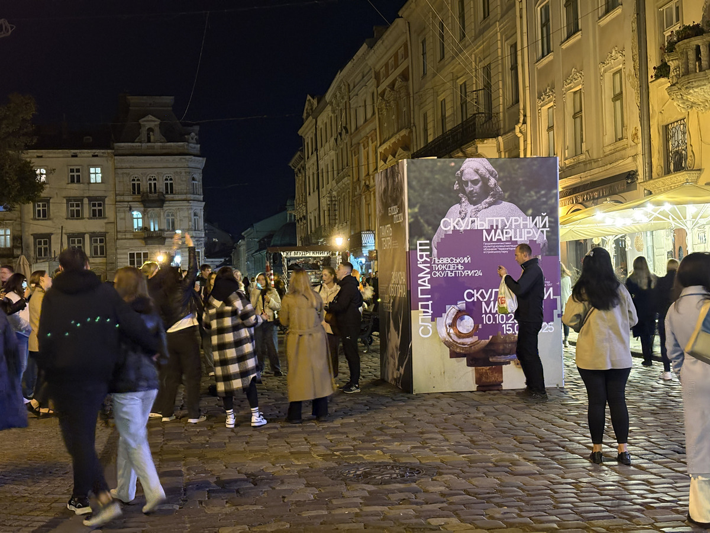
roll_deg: +2.1
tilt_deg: +1.4
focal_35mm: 52
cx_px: 355
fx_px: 1067
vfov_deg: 28.0
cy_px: 266
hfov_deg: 36.8
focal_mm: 5.96
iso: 400
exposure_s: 1/20
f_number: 1.6
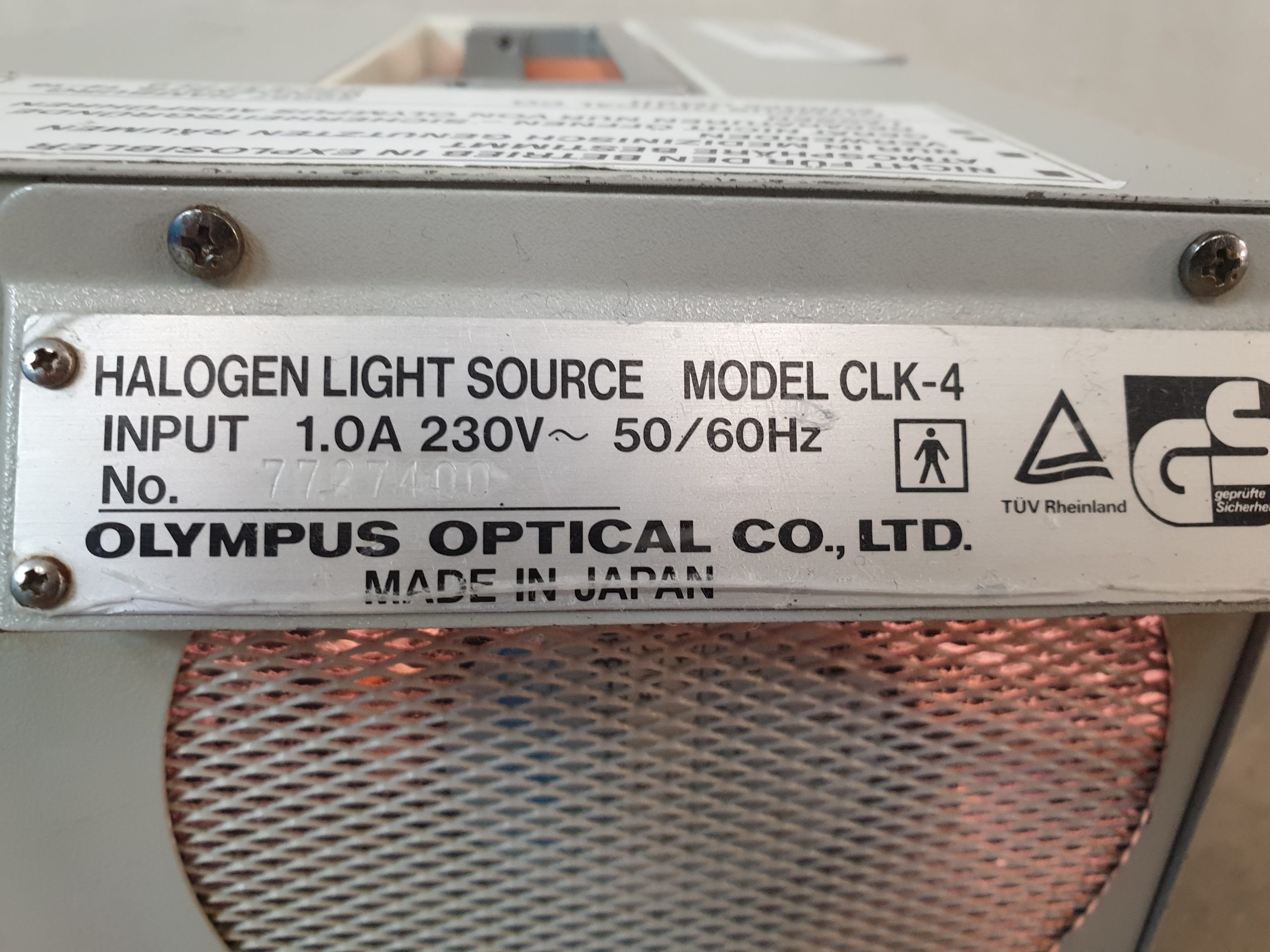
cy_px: 476
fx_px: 954
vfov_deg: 53.1
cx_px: 635
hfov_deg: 67.3
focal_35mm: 26
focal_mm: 4.3
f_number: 2.4
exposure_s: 1/50
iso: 400
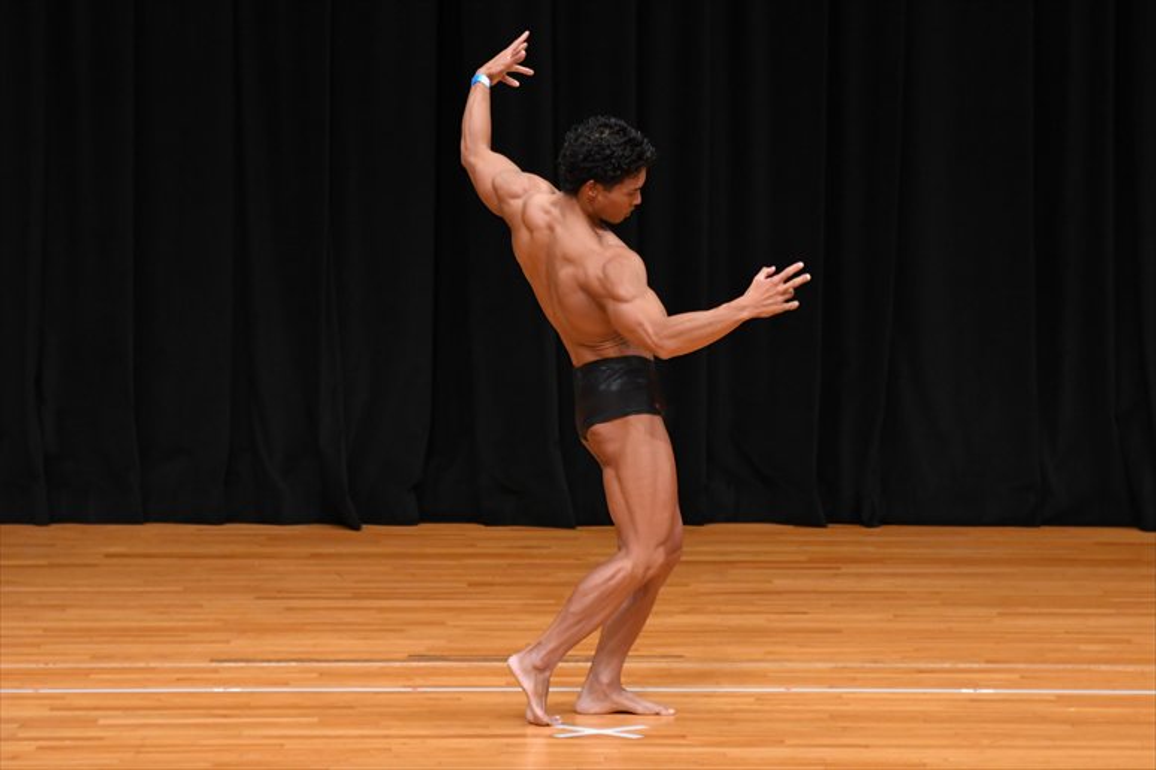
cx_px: 578
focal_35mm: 285
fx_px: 9147
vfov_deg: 4.8
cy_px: 385
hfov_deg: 7.2
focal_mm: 190
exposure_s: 1/400
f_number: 5.6
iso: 3200
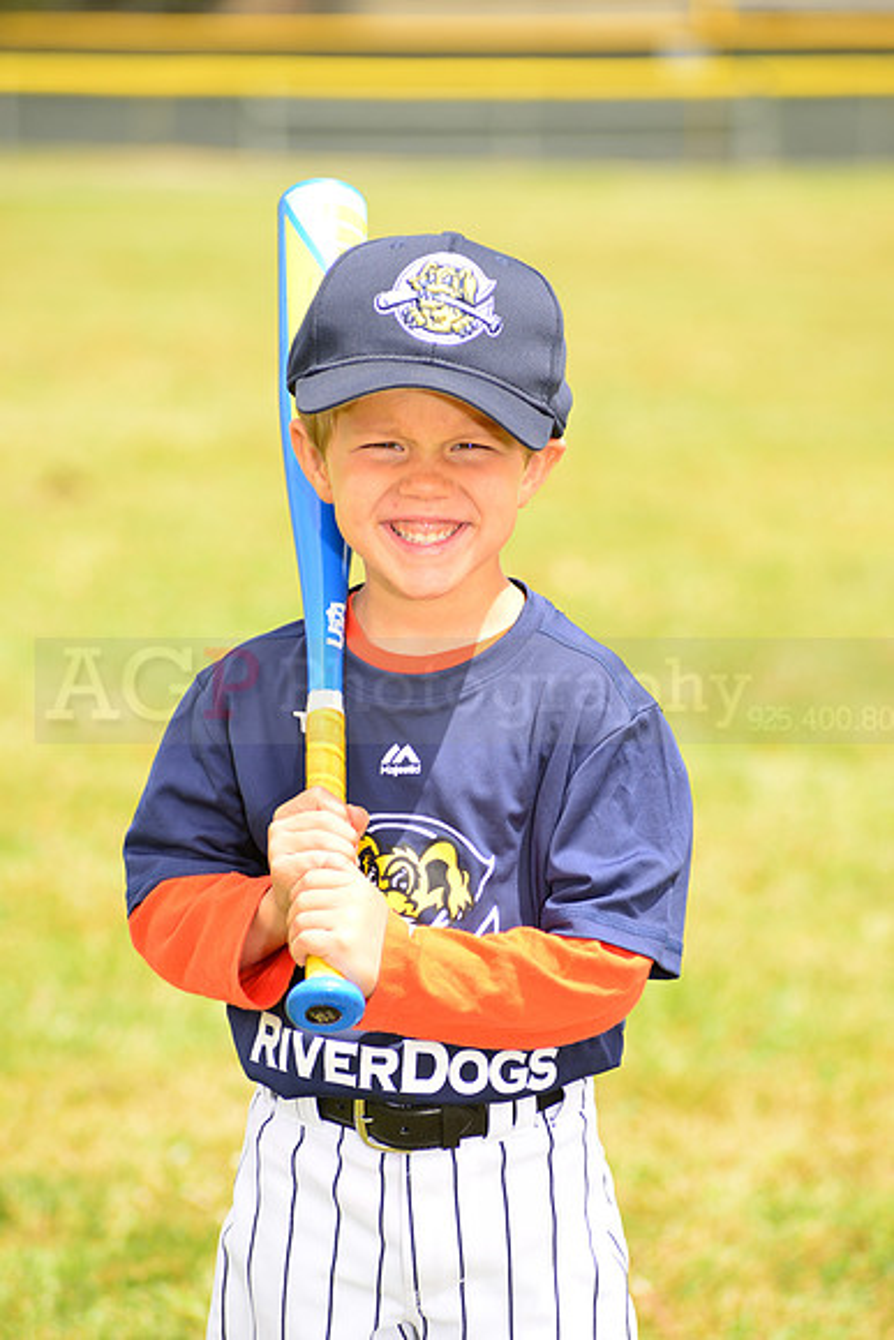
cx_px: 447
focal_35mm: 170
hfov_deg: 8.1
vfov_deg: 12.1
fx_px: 6328
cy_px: 670
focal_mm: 170
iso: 100
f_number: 5.6
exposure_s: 1/250
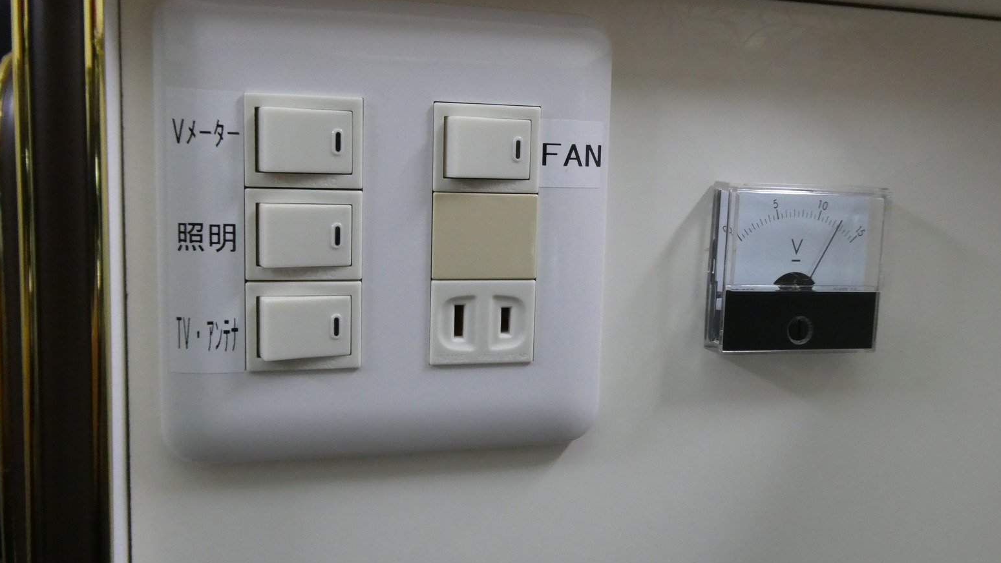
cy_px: 240
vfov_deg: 42.8
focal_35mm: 27
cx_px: 512
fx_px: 717
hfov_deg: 69.8
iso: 640
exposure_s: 1/60
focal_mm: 4.3
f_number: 3.3
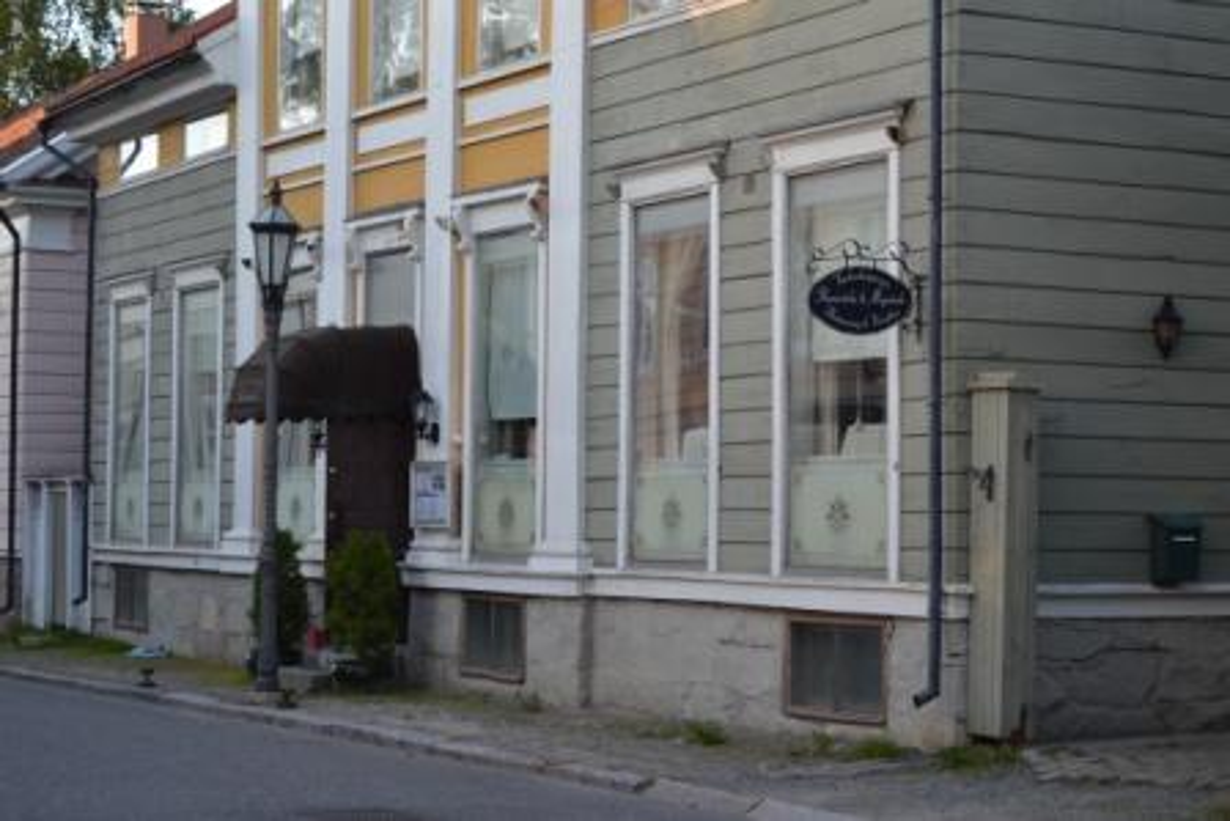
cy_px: 410
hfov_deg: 24.6
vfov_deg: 16.6
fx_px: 2819
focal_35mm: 82
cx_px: 615
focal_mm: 55
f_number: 5.6
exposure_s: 1/125
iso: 280
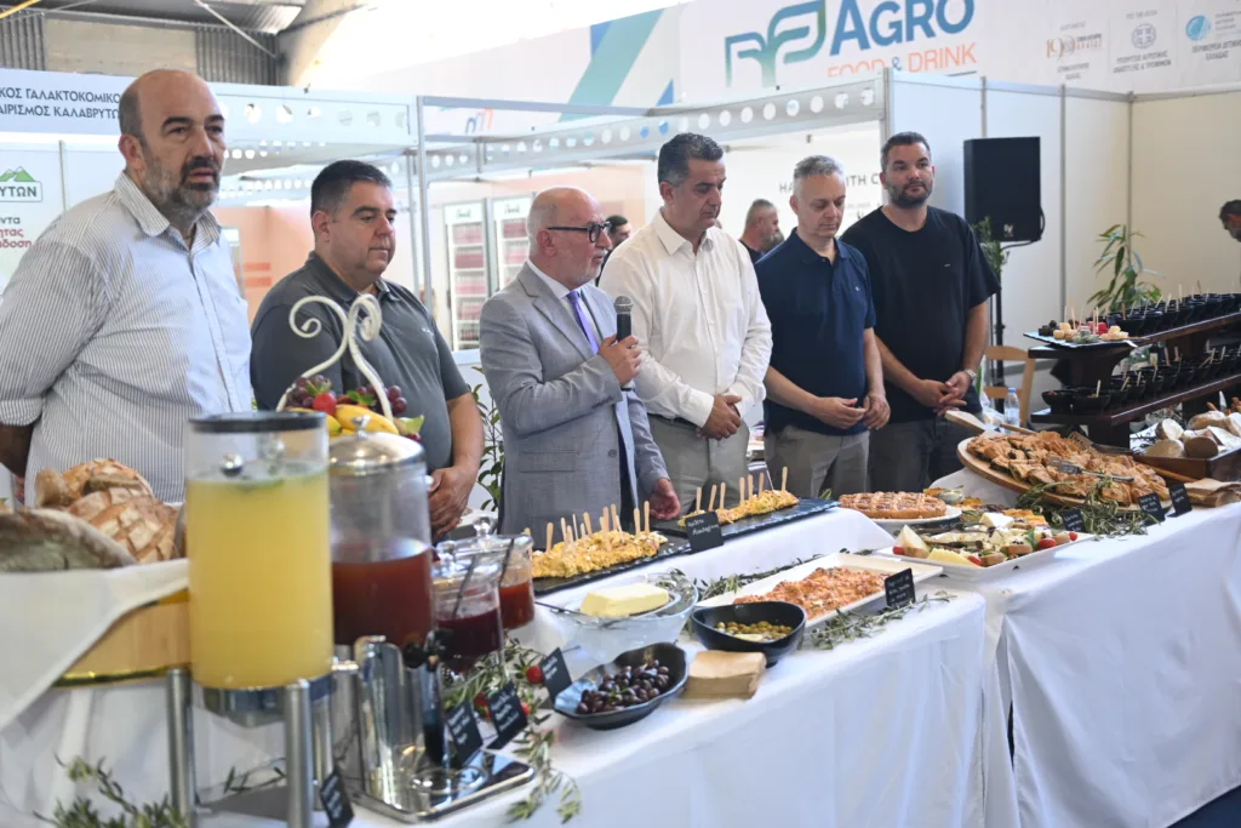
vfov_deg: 35.1
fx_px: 1310
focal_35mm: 38
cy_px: 414
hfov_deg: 50.7
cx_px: 620
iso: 800
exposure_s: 1/400
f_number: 3.2
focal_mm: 38
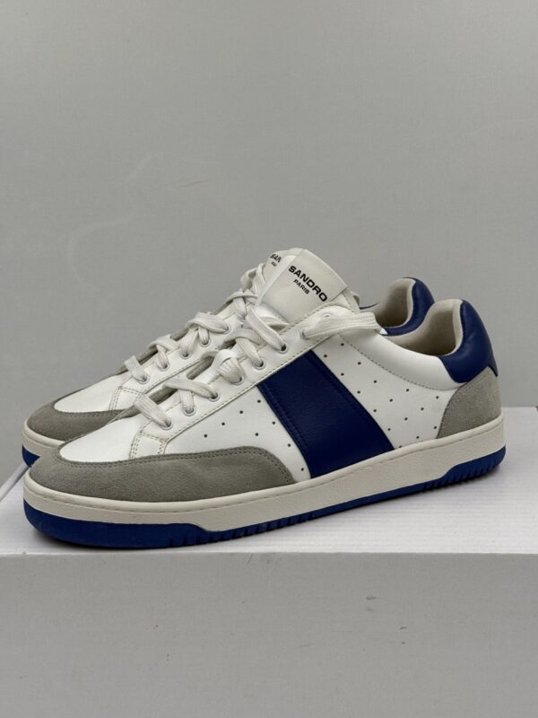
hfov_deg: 30.3
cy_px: 359
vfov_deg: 39.7
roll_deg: +1.4
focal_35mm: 48
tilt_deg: -13.5
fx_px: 995
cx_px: 269
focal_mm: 6.76
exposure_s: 1/1307
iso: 100
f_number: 1.78
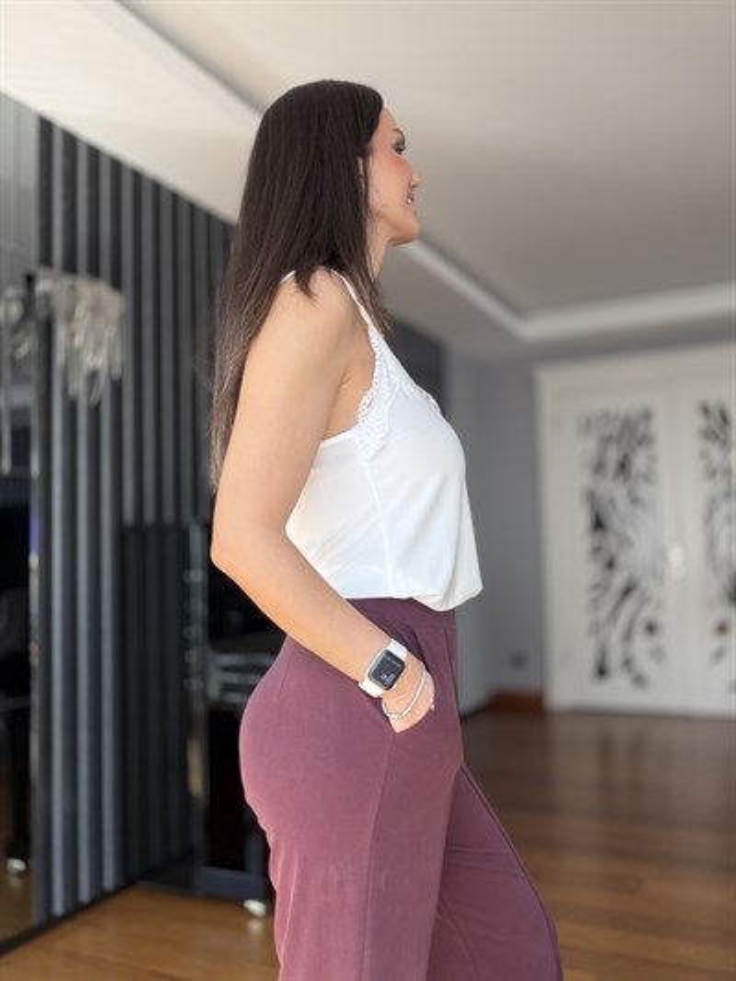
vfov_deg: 60.0
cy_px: 490
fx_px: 850
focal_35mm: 30
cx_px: 368
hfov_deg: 46.8
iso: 32
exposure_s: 1/121
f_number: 1.9
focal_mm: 2.71
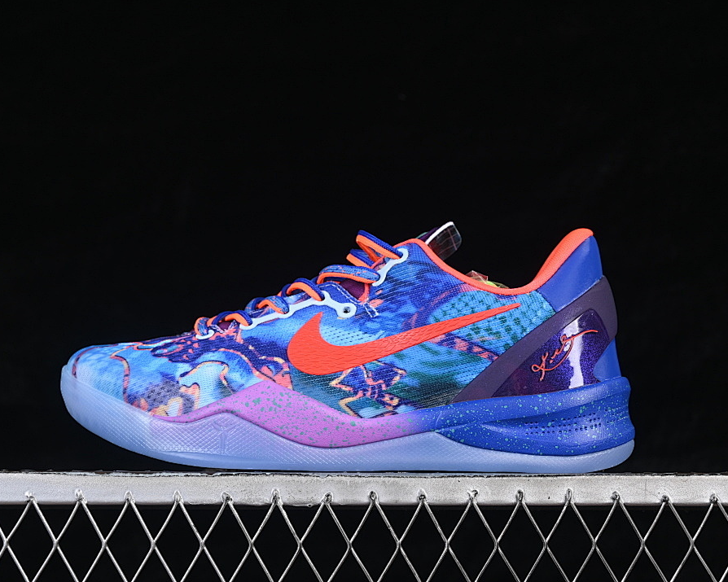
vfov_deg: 18.1
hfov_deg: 22.5
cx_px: 352
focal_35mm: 85
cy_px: 290
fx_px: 1831
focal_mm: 50
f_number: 7.1
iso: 160
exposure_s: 1/80
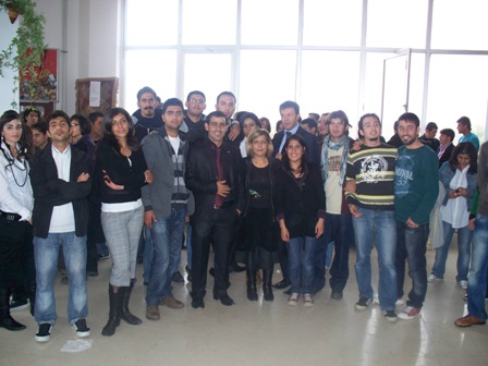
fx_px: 493
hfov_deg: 52.6
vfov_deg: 40.7
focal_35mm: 35
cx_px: 244
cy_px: 183
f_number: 2.8
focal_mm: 7.54
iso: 200
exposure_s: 1/30
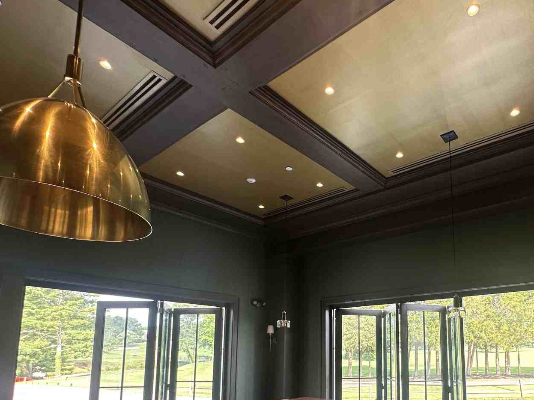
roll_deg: +0.3
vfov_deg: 55.6
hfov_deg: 71.4
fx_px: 355
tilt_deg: +7.2
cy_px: 307
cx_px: 362
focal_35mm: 23
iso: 64
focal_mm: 2.22
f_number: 2.2
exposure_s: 1/99
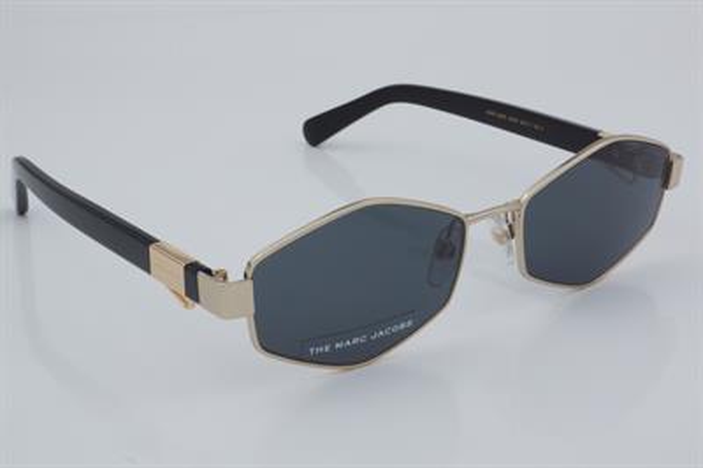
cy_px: 234
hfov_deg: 27.0
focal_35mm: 75
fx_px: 1463
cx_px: 352
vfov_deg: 18.2
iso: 100
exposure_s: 1/4
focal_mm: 50
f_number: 32
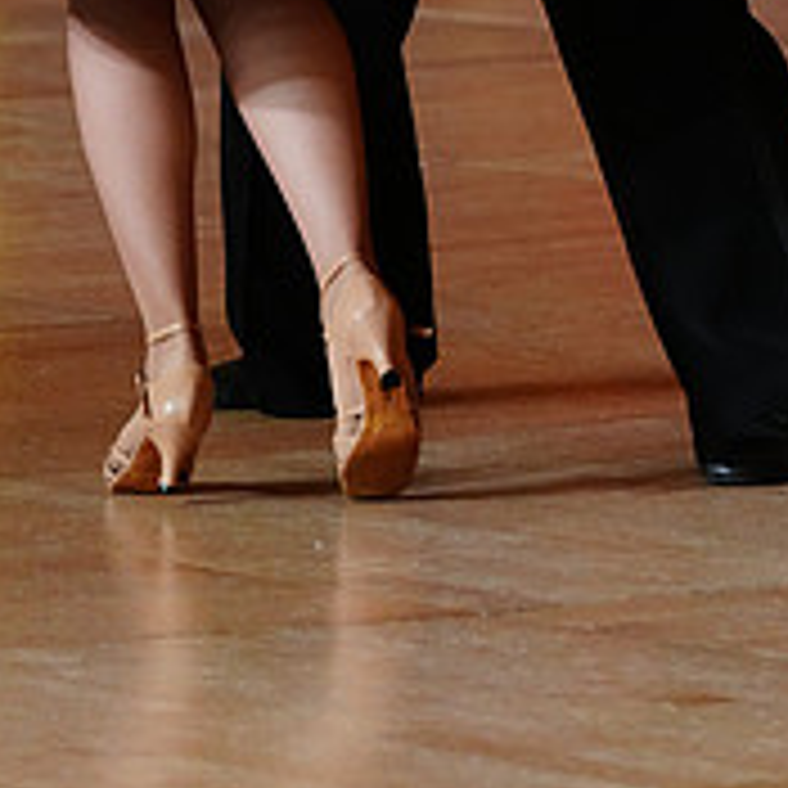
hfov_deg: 3.1
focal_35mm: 565
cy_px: -459
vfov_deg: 3.1
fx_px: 14551
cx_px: 498
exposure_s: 1/320
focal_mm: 200
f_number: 4
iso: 3200
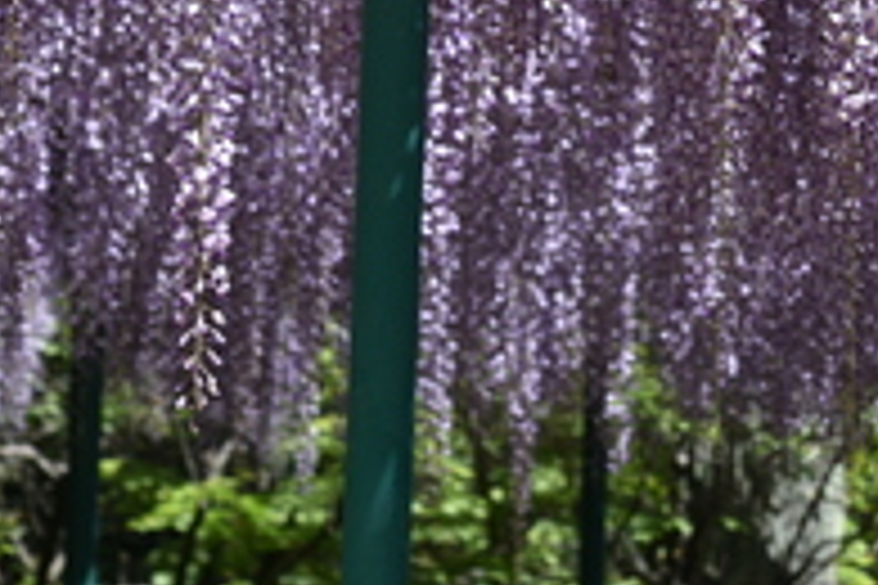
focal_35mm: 258
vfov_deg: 5.3
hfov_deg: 7.8
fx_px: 6292
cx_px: 1288
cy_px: -110
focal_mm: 85
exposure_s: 1/125
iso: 64
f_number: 5.6
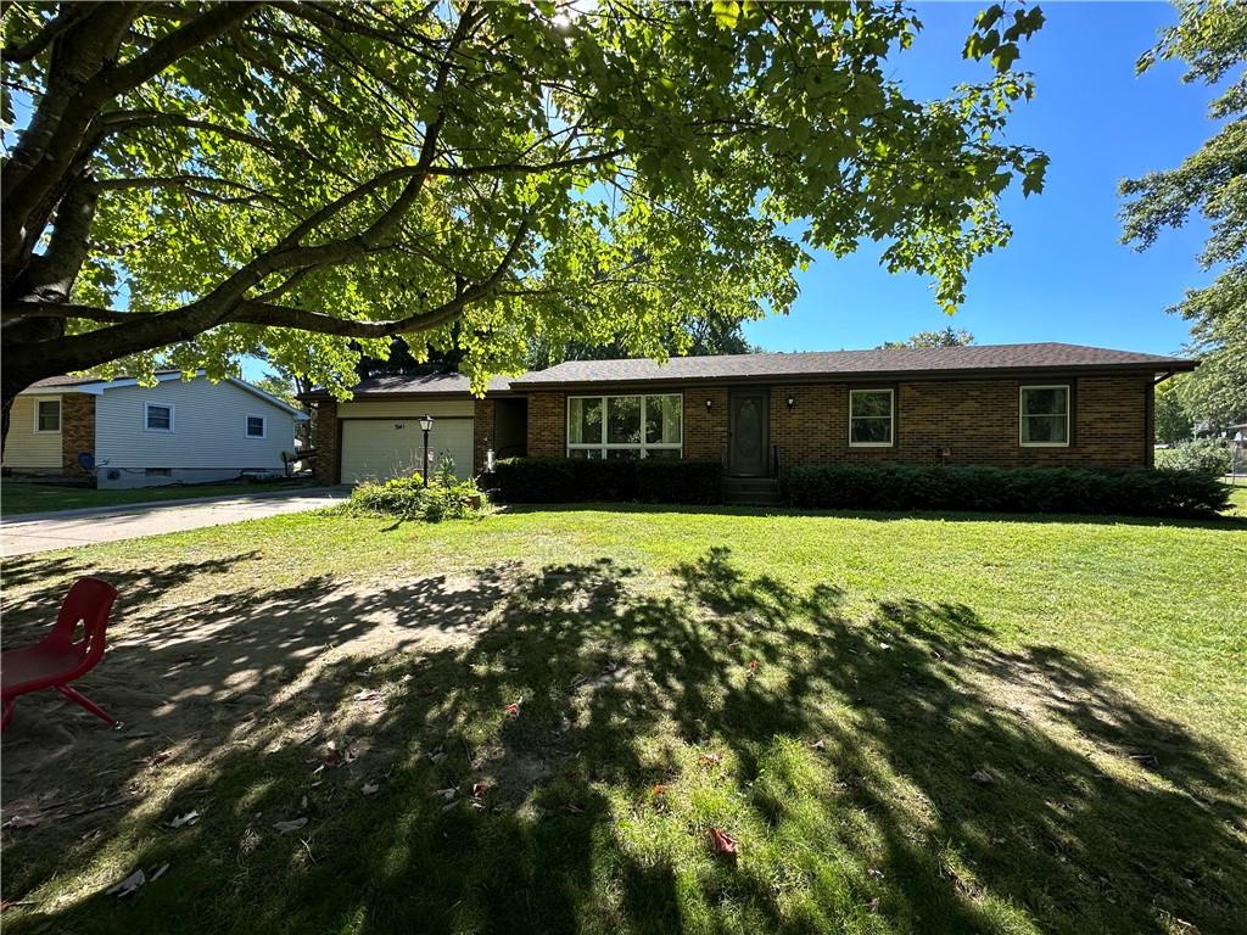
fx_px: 504
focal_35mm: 14
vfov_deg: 85.7
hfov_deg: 102.1
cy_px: 468
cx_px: 624
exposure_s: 1/567
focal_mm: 2.22
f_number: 2.2
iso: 40
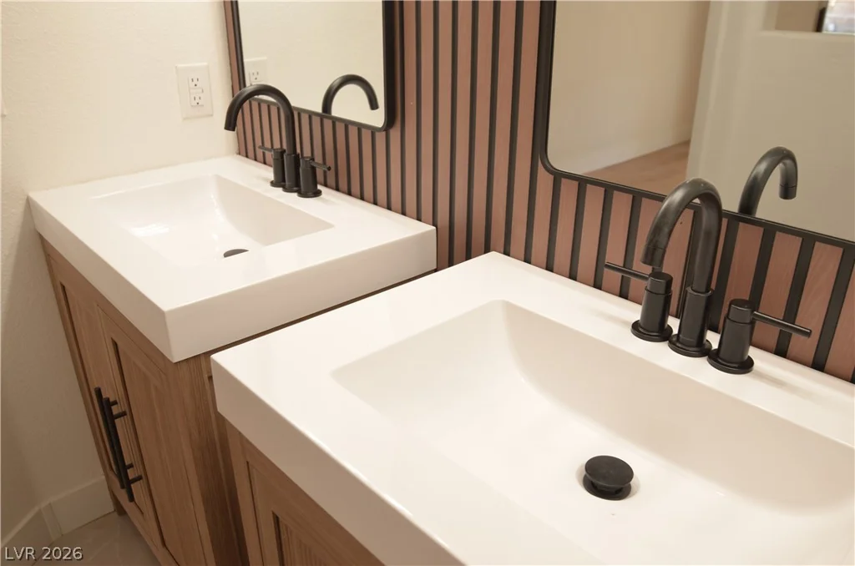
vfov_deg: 47.7
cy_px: 283
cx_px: 428
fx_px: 640
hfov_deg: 67.5
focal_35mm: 27
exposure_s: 1/50
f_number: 3.5
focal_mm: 18
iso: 200
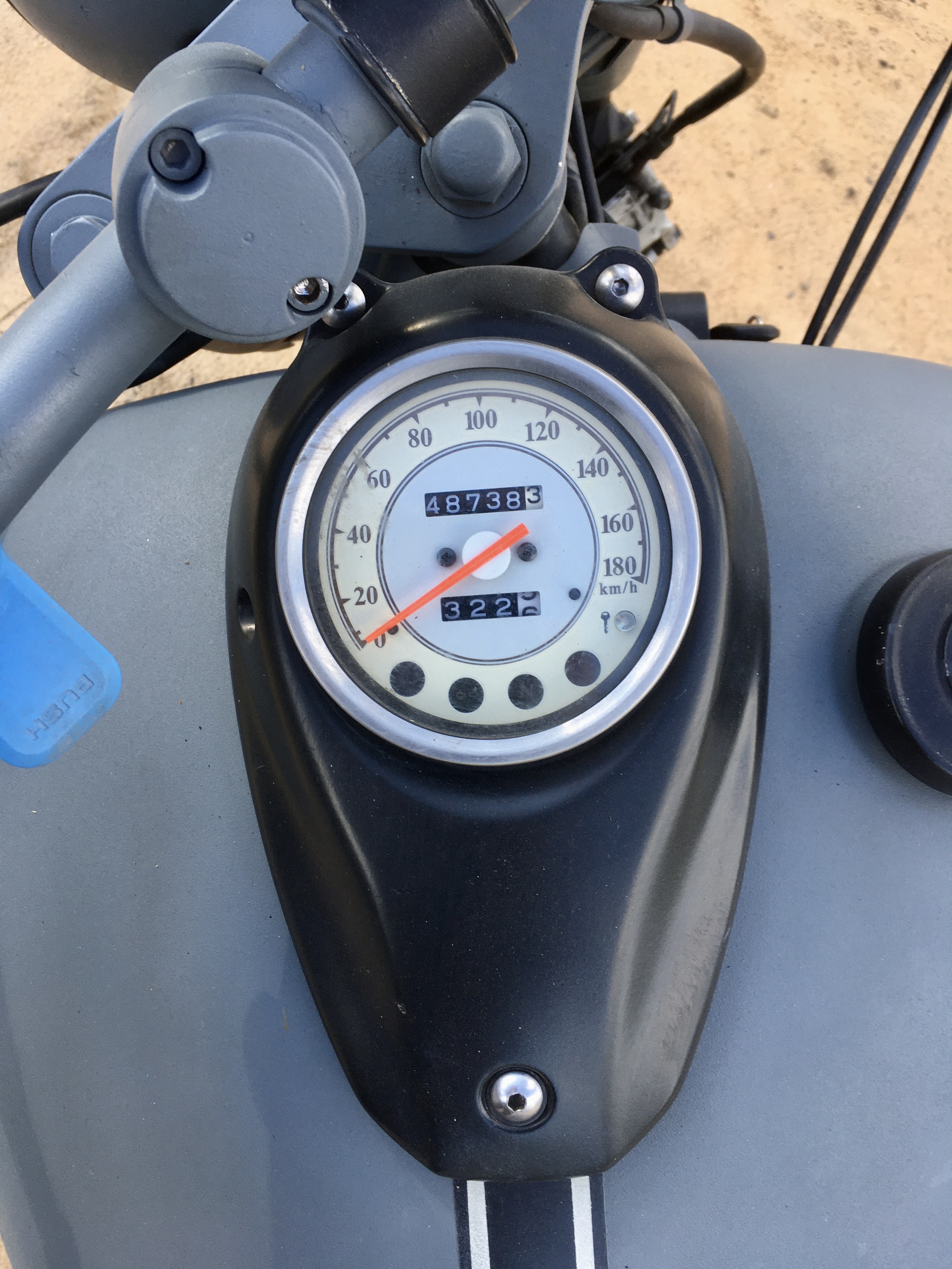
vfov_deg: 61.7
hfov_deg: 48.2
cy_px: 634
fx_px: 1063
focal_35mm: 29
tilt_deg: -68.0
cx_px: 476
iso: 25
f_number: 2.2
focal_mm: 4.15
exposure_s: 1/142
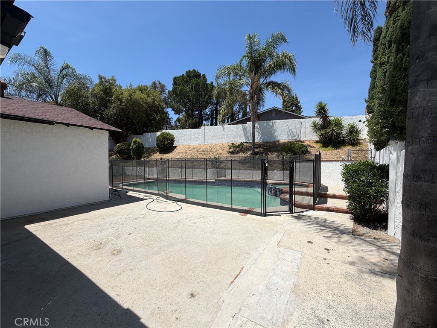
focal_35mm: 14
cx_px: 218
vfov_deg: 85.7
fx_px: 177
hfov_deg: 102.1
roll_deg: +0.9
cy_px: 164
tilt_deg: -0.7
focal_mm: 2.22
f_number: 2.2
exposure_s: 1/1145
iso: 20
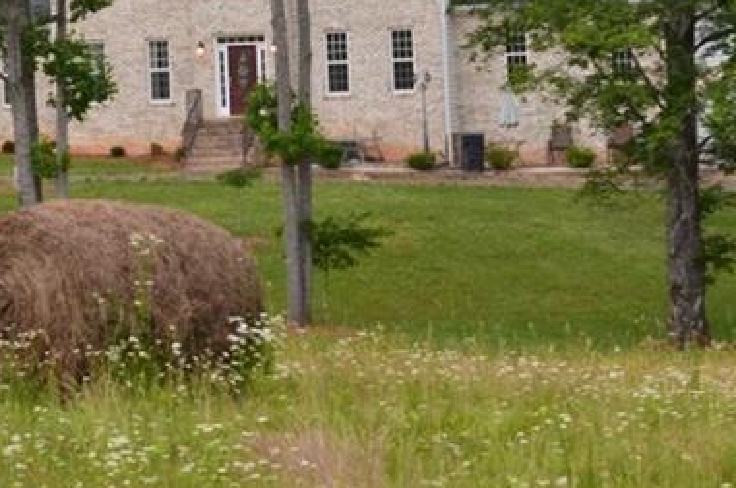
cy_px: -14
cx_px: 256
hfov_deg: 9.3
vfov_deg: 6.1
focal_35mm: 222
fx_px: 4538
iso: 400
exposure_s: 1/80
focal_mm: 55
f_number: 8
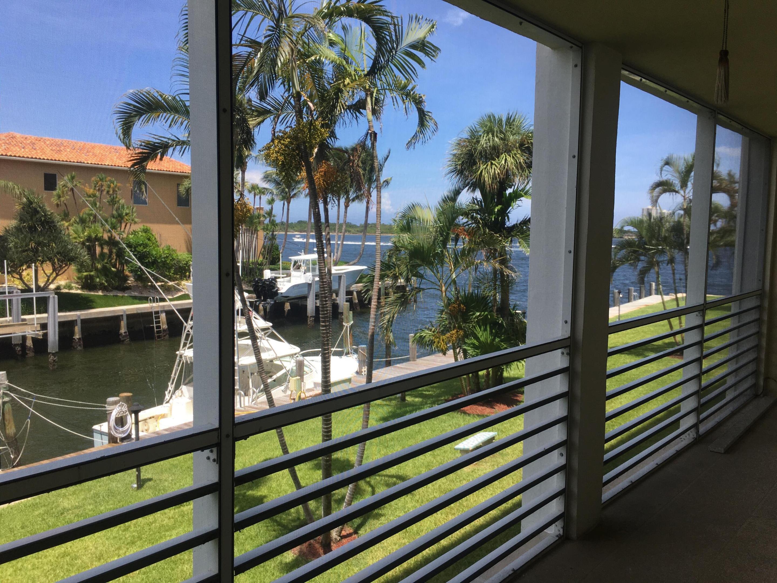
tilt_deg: -4.7
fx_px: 651
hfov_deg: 61.7
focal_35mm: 29
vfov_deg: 48.2
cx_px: 388
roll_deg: -1.0
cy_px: 292
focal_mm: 4.15
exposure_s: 1/705
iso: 25
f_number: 2.2
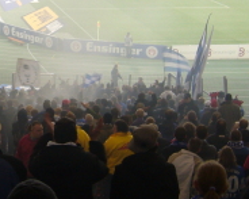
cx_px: 30
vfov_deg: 16.4
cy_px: 43
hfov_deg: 20.2
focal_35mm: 93
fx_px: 685
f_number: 2.8
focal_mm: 5.8
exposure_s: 1/40
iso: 80
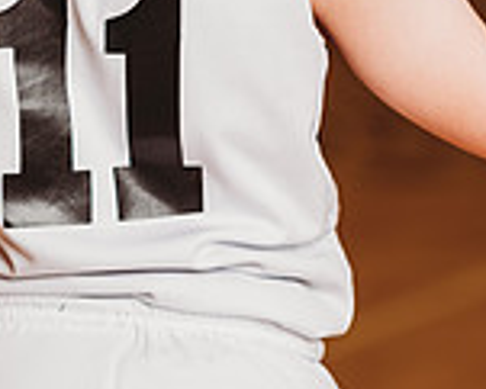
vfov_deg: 6.5
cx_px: 151
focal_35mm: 237
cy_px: 109
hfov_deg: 8.1
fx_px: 3411
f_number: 2.5
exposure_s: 1/160
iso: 100
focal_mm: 85
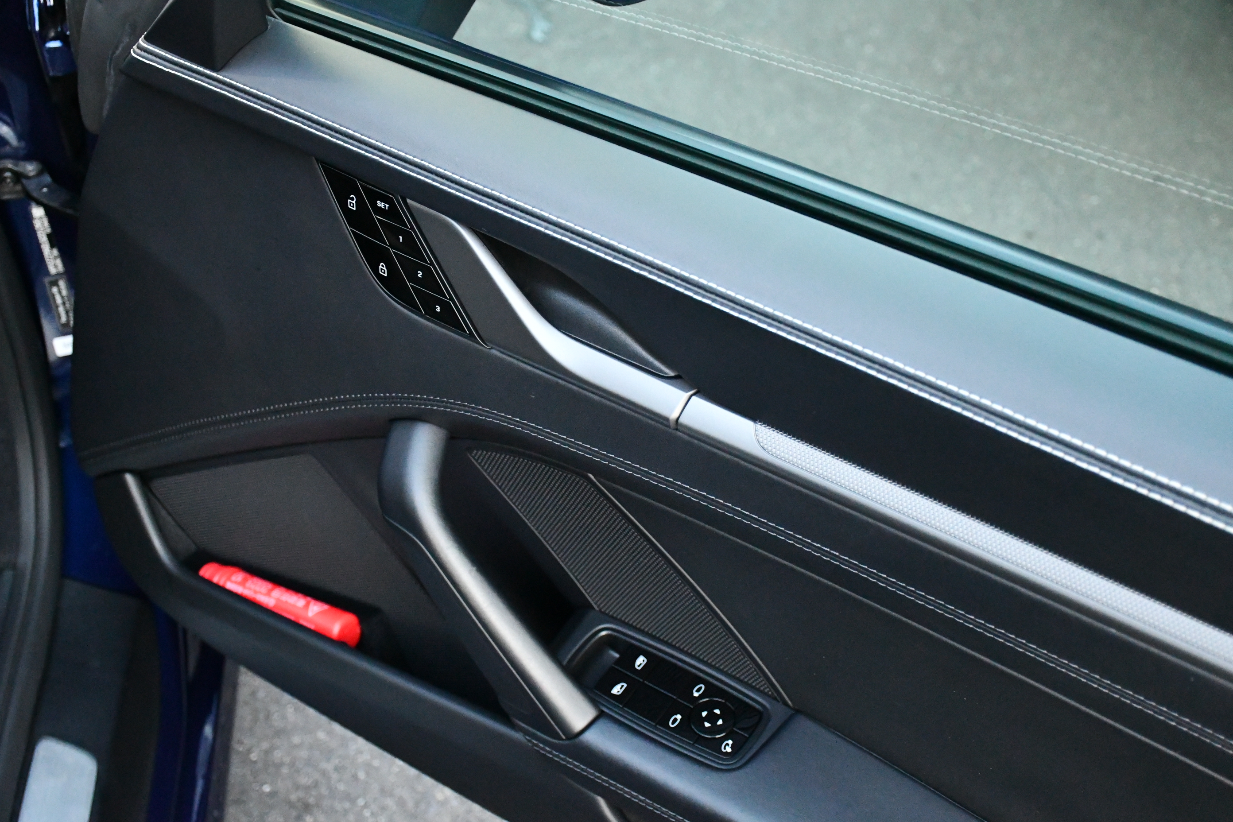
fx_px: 1644
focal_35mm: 48
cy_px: 411
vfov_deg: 28.1
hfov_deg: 41.1
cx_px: 616
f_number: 4
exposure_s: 1/50
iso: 9000
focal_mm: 32
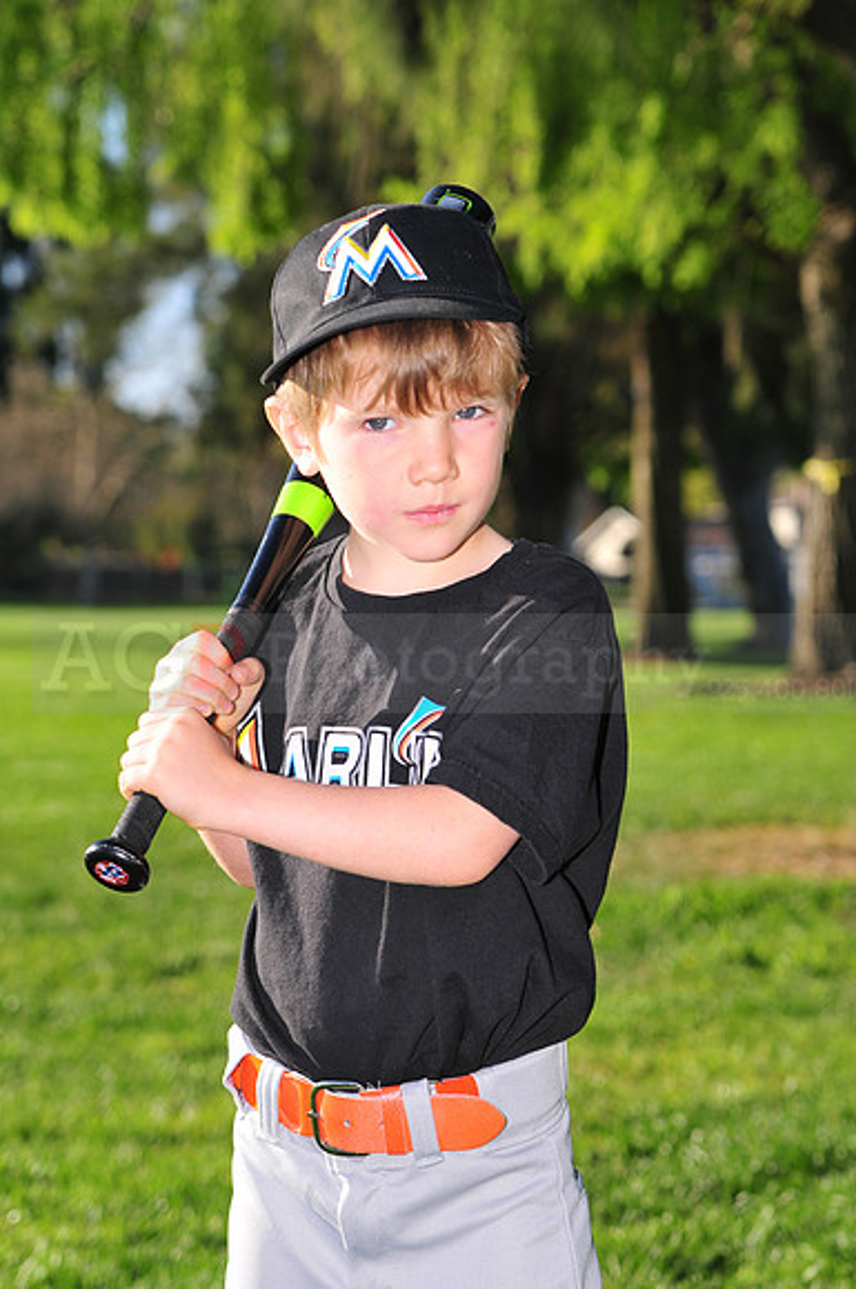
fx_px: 3541
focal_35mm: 99
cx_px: 428
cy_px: 644
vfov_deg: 20.6
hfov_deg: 13.8
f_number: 4.5
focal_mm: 66
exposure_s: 1/800
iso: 200
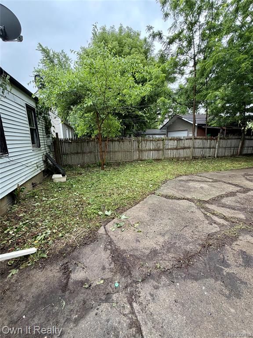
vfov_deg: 102.1
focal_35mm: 14
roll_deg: -1.6
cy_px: 169
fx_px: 136
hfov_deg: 85.7
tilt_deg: -11.3
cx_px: 126
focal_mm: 2.22
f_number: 2.2
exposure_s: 1/121
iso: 64
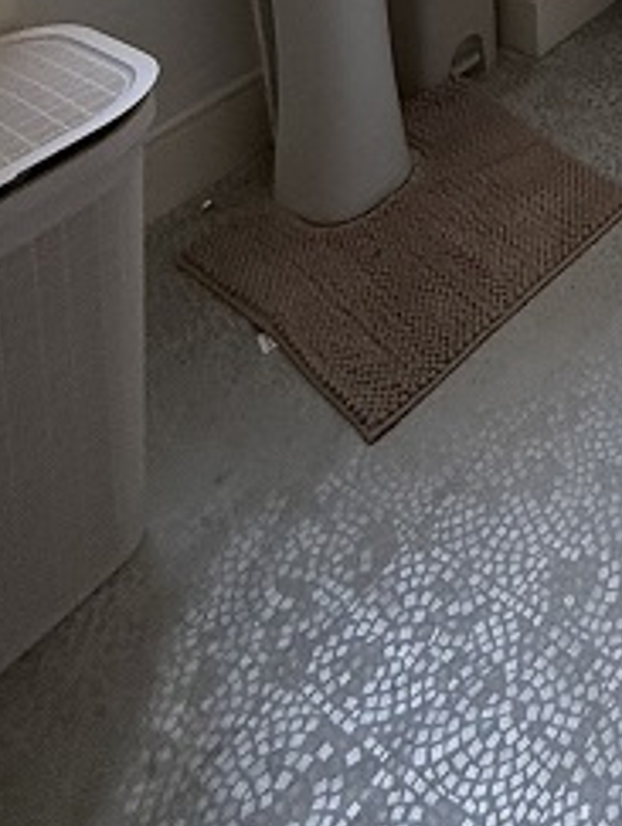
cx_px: 941
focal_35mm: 46
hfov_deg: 24.4
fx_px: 1099
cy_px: -500
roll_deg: -1.4
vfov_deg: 25.9
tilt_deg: -7.4
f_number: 2.2
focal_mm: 2.22
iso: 200
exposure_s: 1/99
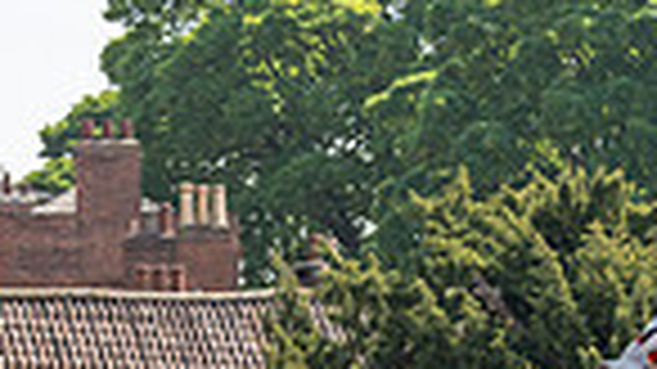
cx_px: -172
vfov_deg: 5.3
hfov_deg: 9.4
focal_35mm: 226
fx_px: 3936
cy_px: 661
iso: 160
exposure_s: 1/2500
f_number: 3.5
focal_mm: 38
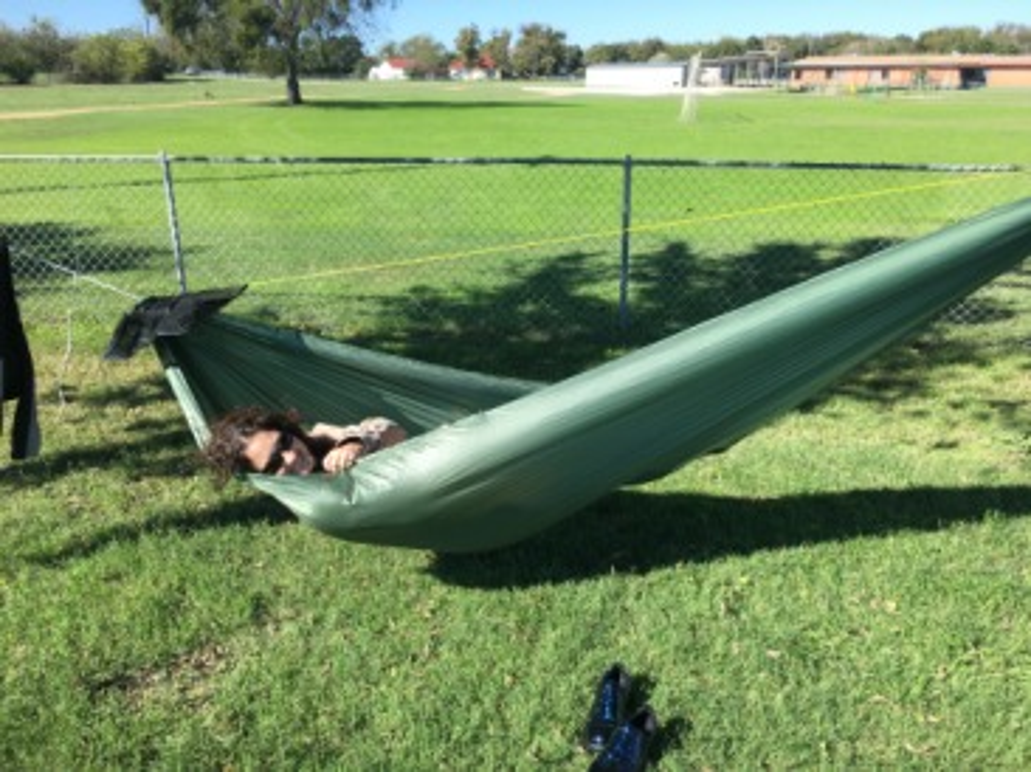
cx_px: 516
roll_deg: +0.8
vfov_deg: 48.2
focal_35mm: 29
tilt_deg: -18.2
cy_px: 386
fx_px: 863
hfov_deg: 61.7
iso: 25
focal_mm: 4.15
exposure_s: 1/686
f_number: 2.2
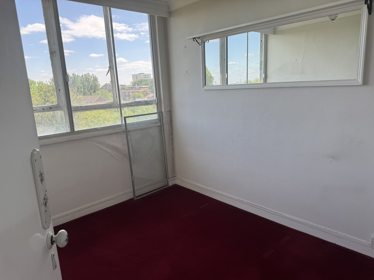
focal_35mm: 24
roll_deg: +2.9
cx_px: 187
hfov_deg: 71.6
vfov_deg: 56.8
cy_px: 140
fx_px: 259
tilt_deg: -11.8
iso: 80
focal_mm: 6.76
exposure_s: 1/588
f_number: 1.78
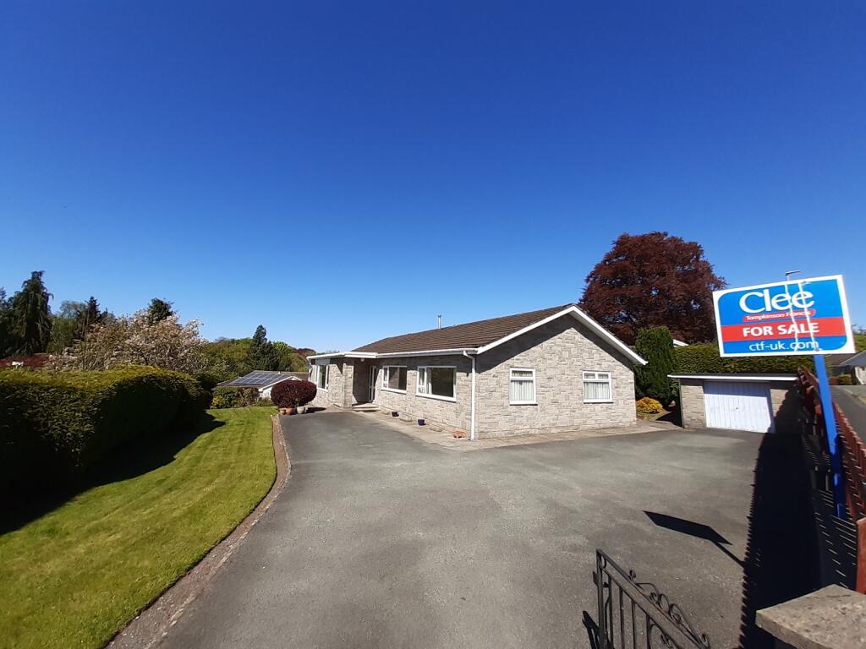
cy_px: 324
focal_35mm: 13
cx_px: 433
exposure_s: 1/1062
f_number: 2.2
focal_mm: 1.13
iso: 40
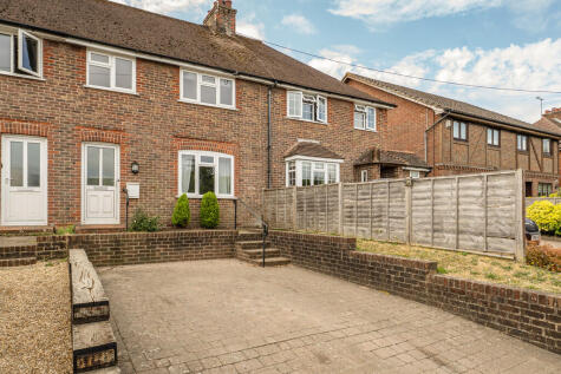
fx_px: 343
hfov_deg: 78.6
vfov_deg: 57.3
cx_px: 280
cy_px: 187
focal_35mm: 22
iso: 400
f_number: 8
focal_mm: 15
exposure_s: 1/160
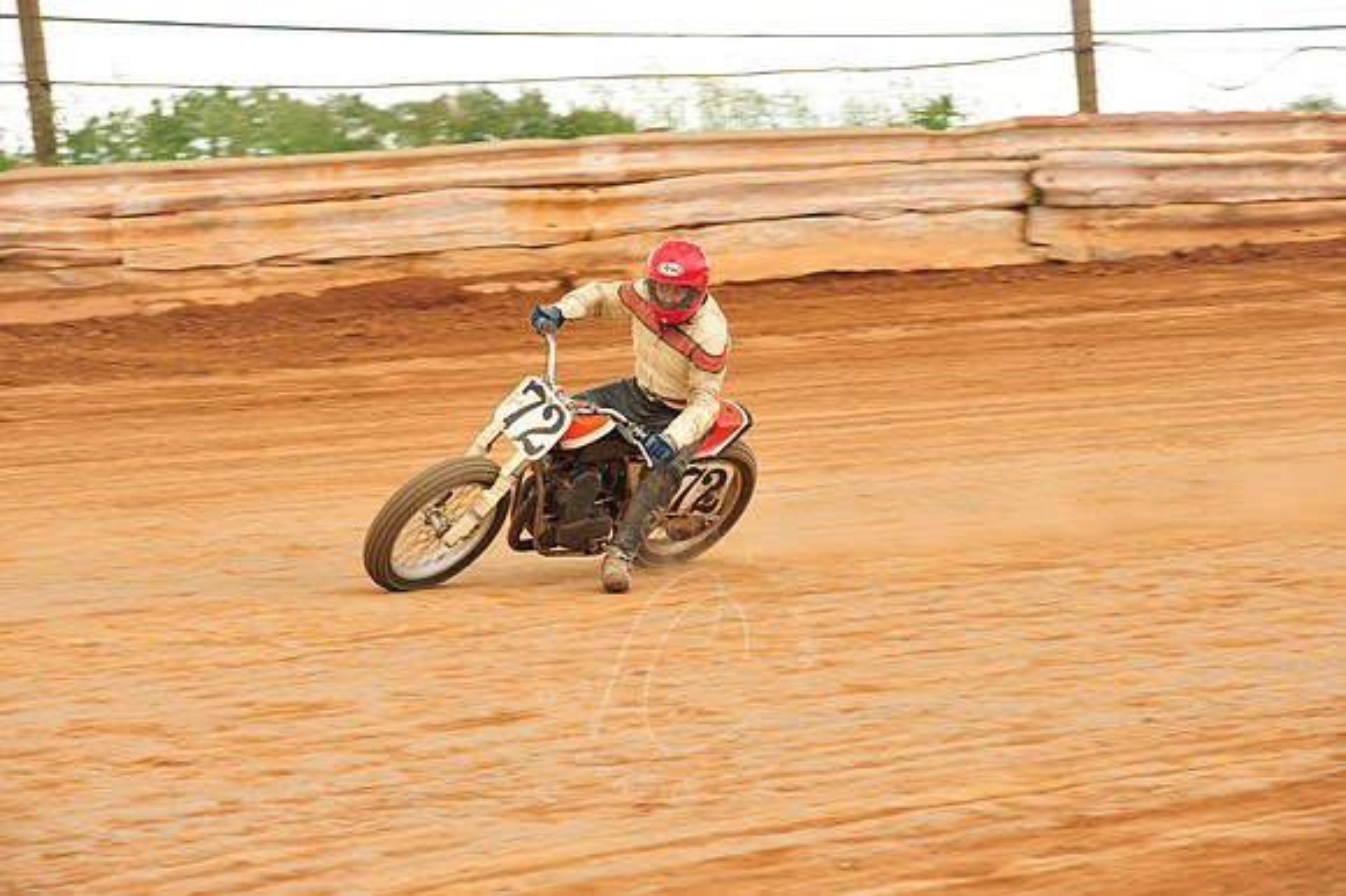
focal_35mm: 145
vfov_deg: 9.5
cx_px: 673
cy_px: 448
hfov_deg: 14.2
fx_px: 5418
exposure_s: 1/400
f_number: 9
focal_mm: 145
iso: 800
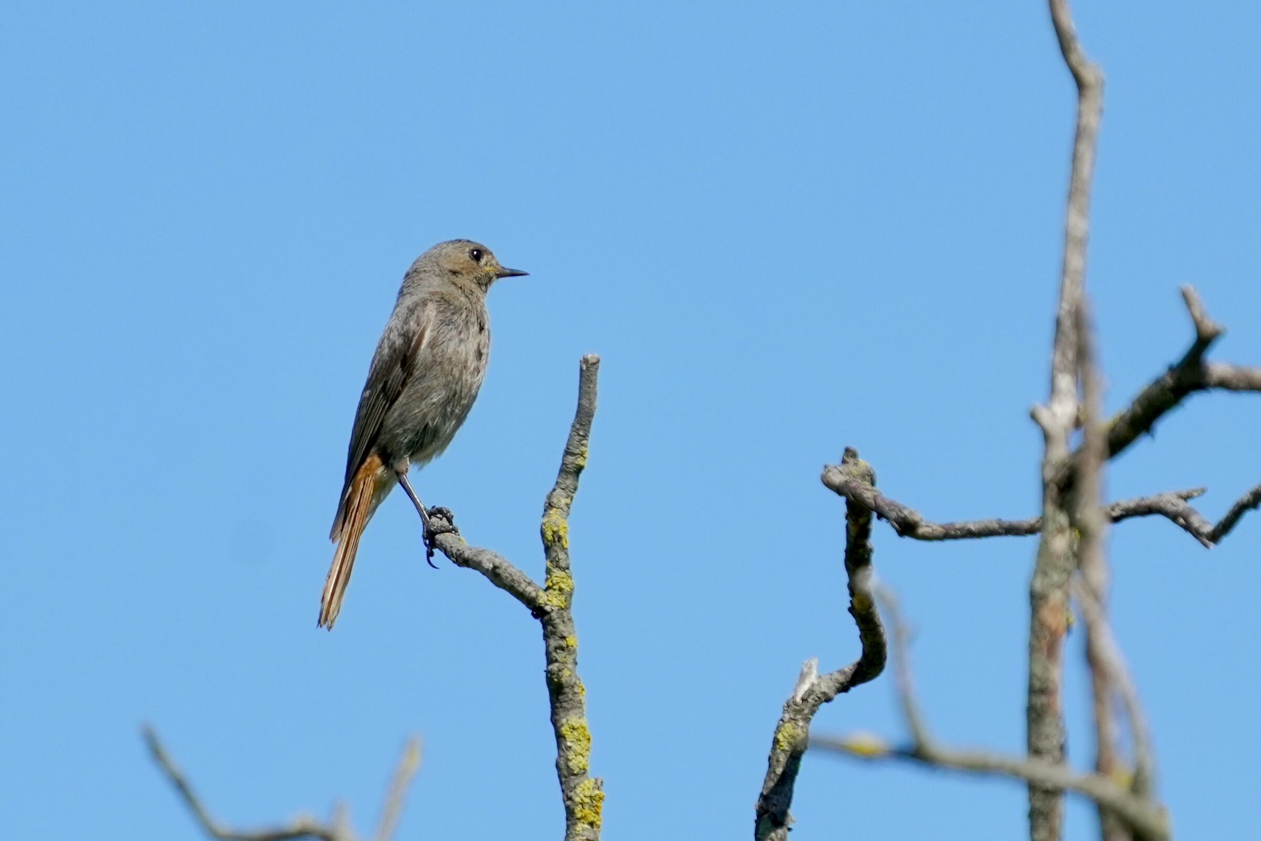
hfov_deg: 3.4
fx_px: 21015
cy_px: 420
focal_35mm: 600
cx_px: 630
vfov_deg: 2.3
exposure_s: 1/2049
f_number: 6.3
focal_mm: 600
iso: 800
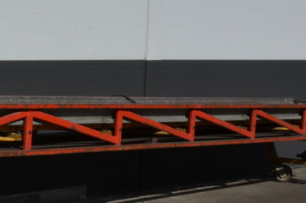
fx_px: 975
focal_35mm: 115
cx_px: -100
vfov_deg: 11.9
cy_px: 126
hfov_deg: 16.7
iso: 125
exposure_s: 1/100
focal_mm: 22
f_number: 25
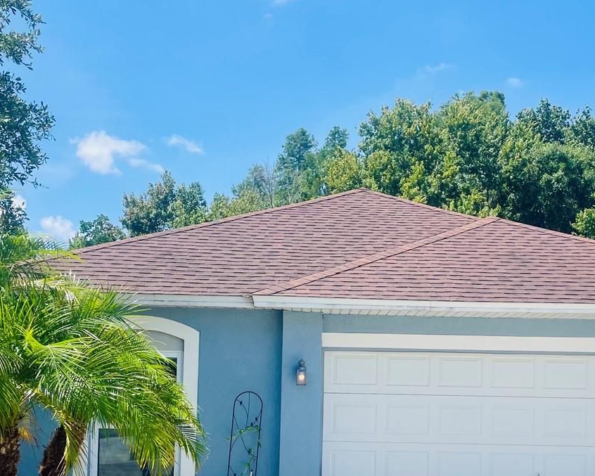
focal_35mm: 48
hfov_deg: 38.7
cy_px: 387
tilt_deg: +2.1
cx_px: 342
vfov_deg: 30.6
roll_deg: -1.2
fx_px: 845
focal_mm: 4.2
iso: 32
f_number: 1.6
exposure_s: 1/2882
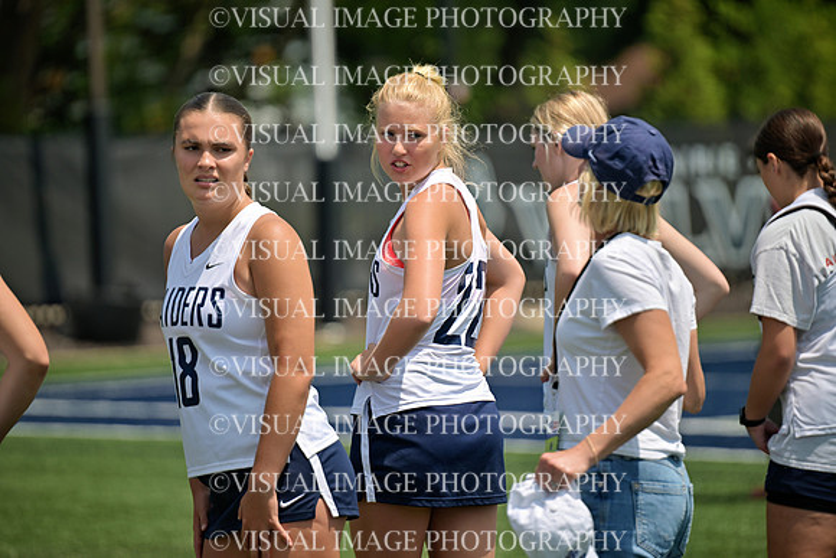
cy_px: 279
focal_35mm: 200
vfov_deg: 6.9
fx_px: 4645
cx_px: 418
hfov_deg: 10.3
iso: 125
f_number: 2.8
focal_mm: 200
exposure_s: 1/2500
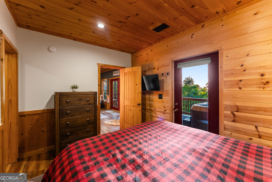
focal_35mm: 14
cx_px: 136
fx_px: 106
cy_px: 91
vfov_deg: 81.3
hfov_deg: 104.2
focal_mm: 14
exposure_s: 1/8
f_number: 7.1
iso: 640
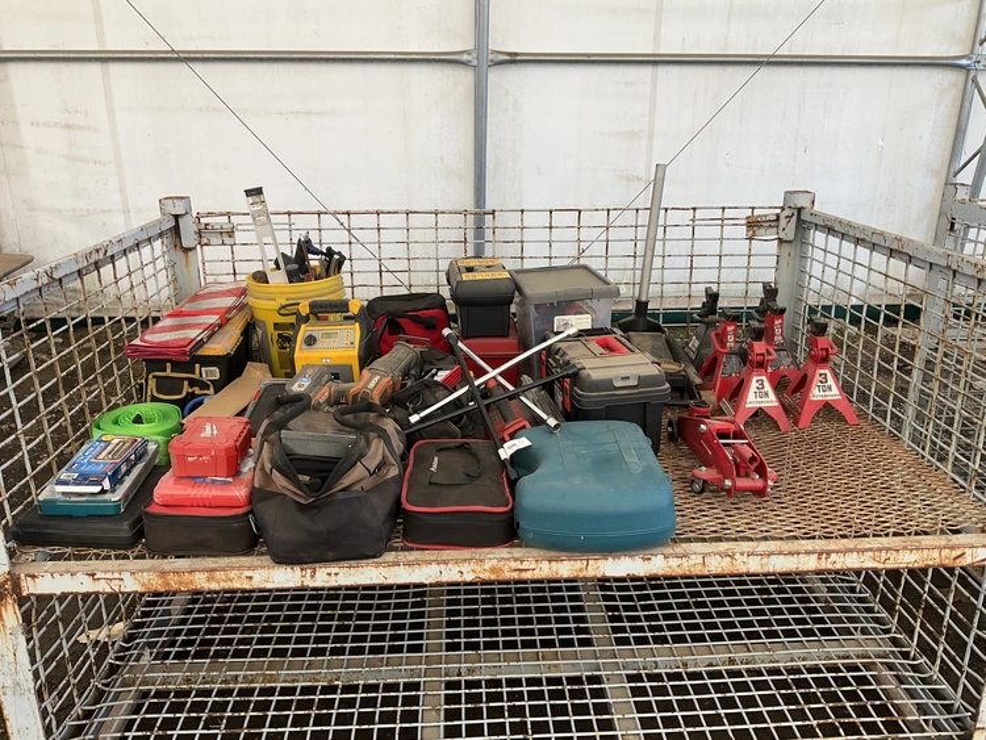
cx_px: 493
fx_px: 826
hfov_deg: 61.6
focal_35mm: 29
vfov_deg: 48.3
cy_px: 370
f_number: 1.8
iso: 20
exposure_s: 1/122
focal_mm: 3
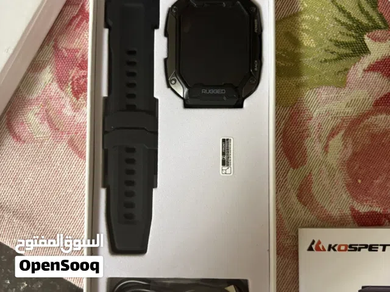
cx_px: 195
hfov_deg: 67.3
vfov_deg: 53.1
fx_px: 293
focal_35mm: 26
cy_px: 146
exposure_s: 1/40
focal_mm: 5.96
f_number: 1.6
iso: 640
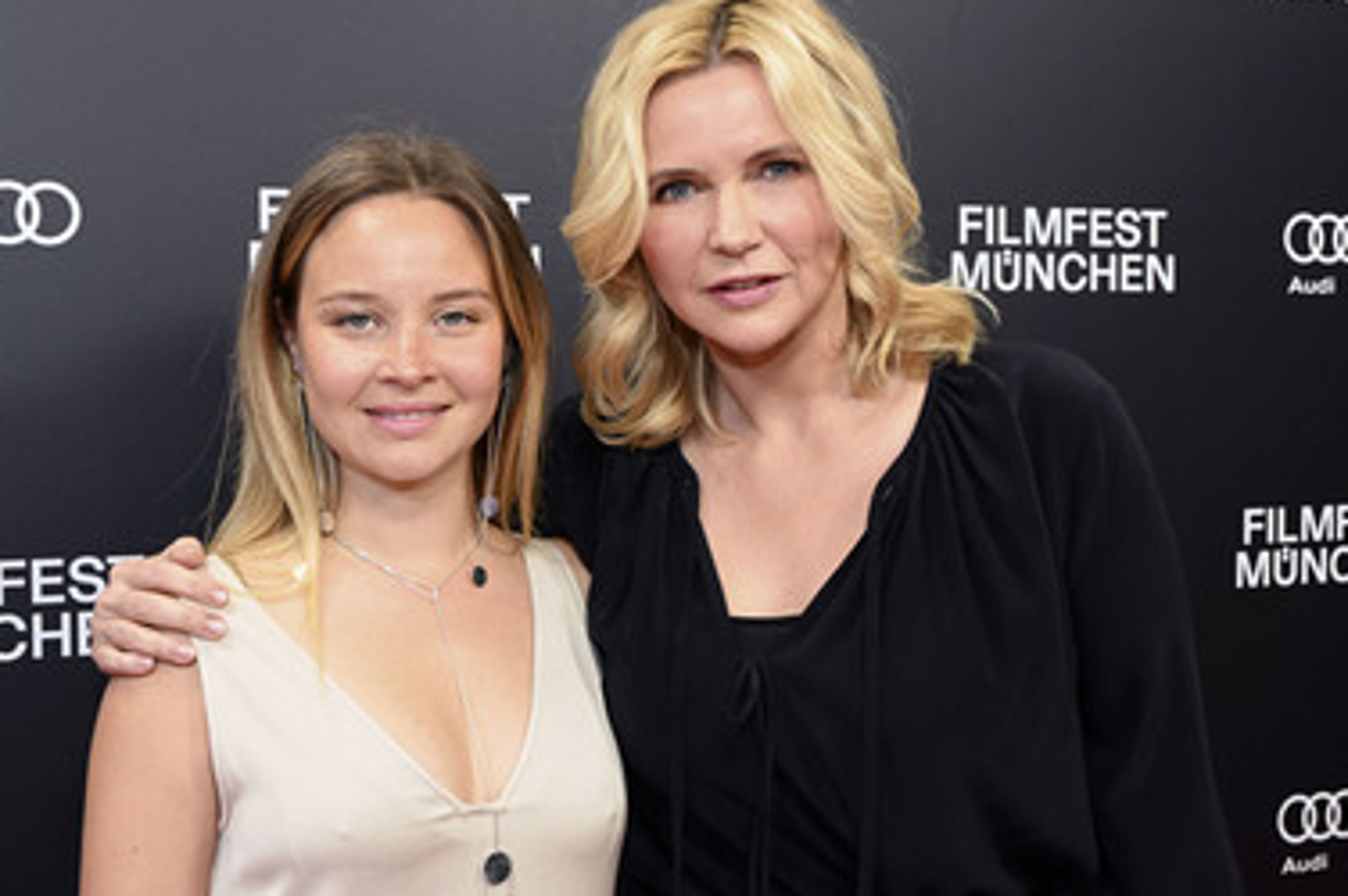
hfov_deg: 36.8
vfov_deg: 25.0
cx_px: 583
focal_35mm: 54
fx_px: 2020
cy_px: 437
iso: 1000
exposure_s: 1/125
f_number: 8
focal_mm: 45
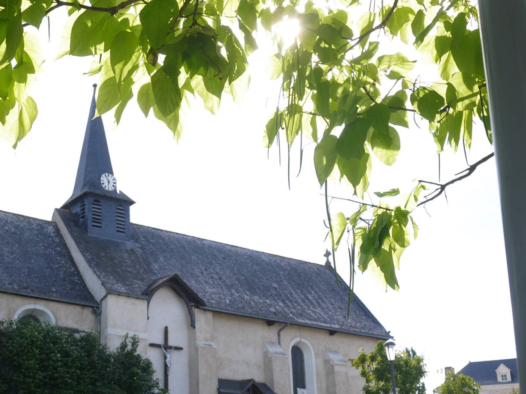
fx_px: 714
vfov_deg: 30.6
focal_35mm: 47
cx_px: 125
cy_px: 270
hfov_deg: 39.2
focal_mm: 15
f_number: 6.3
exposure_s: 1/320
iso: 160
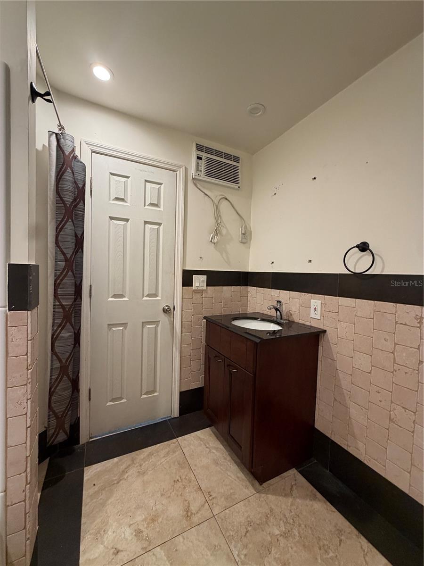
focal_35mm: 14
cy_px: 283
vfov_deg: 102.1
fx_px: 229
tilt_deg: -0.8
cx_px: 212
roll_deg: -1.6
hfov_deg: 85.7
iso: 320
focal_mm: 2.22
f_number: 2.2
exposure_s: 1/60
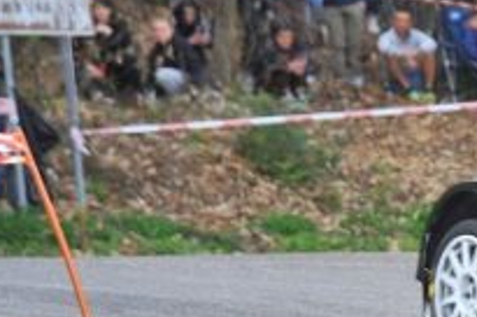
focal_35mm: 374
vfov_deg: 3.7
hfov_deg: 5.5
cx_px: 714
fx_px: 4948
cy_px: 167
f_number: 5
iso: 360
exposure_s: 1/250
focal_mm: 120
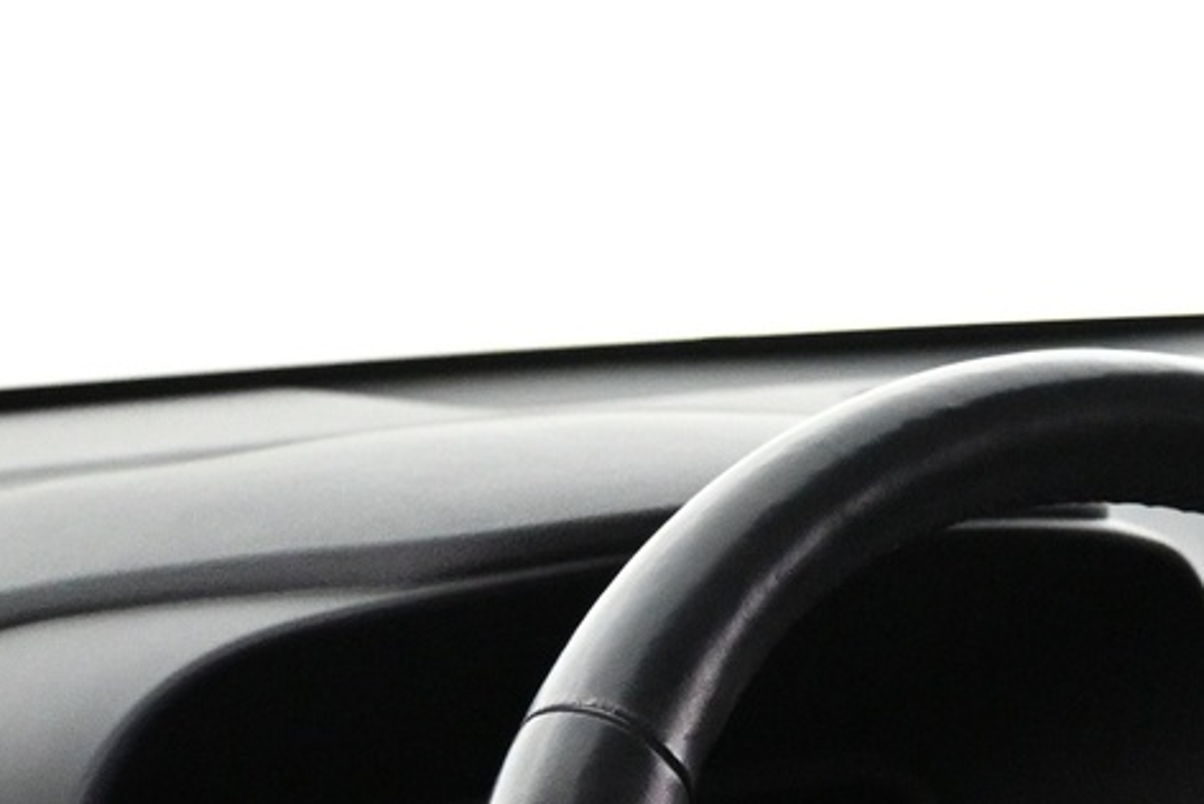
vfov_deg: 12.7
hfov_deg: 19.2
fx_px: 3446
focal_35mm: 103
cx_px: 1214
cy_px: 1128
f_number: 3.8
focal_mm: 20
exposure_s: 1/60
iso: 4000
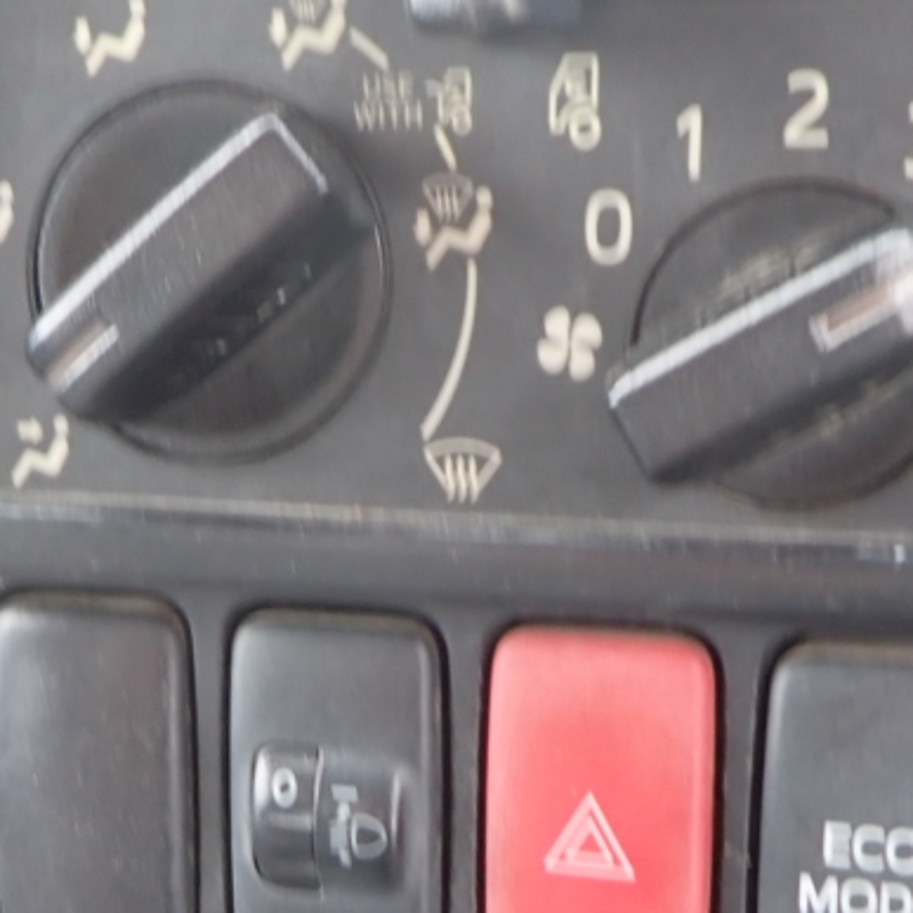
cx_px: 297
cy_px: 661
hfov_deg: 23.6
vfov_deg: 23.5
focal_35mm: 73
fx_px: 2178
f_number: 2
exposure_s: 1/30
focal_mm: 4.5
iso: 200
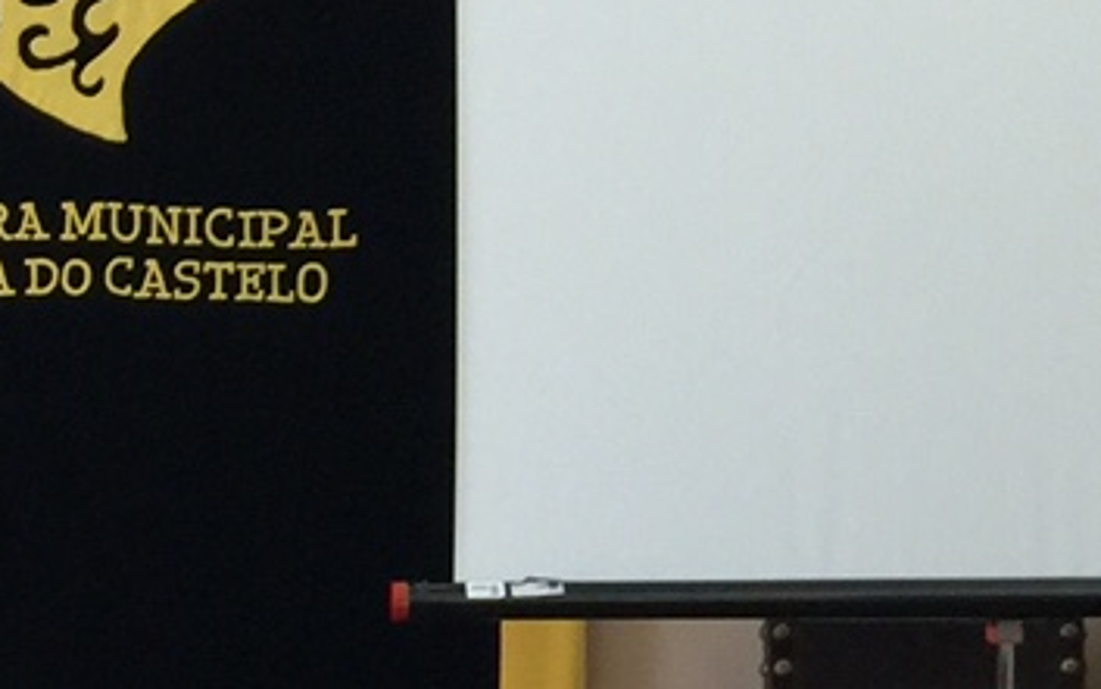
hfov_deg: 13.1
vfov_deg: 9.2
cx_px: -973
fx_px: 4263
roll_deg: -1.4
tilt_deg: -5.9
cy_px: 754
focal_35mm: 142
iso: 64
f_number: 2.2
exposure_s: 1/33
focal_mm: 4.15
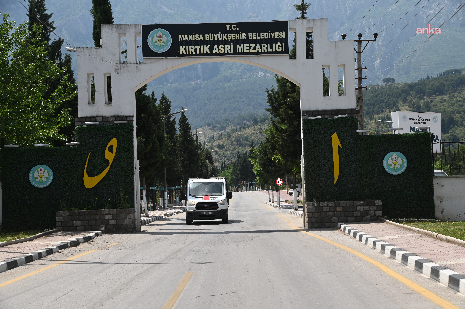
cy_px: 154
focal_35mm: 66
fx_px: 852
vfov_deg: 20.6
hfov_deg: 30.5
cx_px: 232
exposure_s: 1/200
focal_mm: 66
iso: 100
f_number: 10
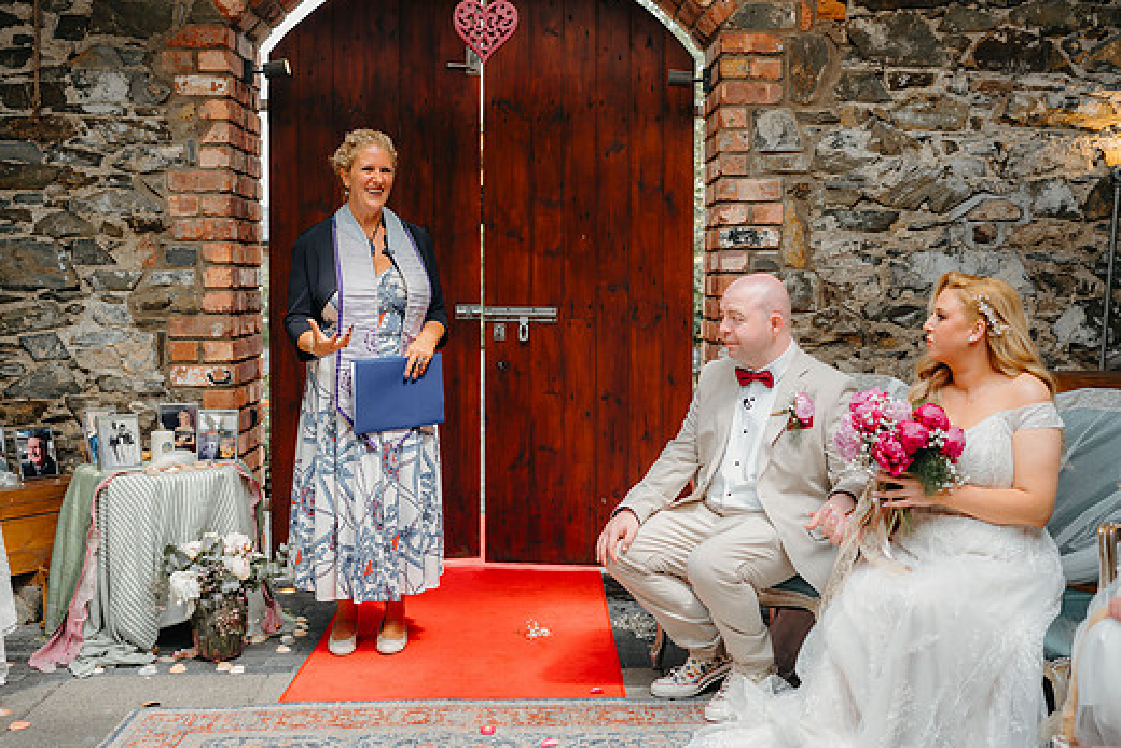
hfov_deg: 48.4
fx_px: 1246
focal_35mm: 40
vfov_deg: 33.4
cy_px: 357
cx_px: 580
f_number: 2
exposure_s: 1/320
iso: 100
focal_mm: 35
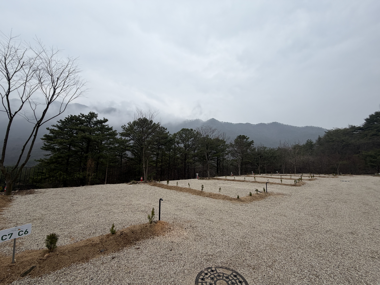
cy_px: 142
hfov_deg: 102.1
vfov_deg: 85.7
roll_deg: -1.1
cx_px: 190
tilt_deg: +8.3
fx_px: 154
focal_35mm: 14
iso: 40
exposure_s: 1/631
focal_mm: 2.22
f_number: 2.2
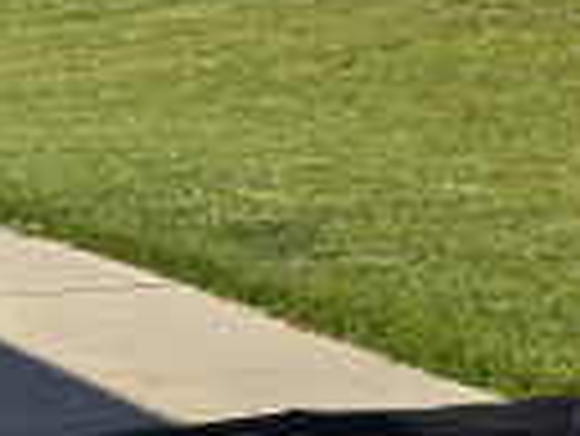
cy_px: -162
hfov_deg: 14.9
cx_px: -380
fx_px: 1996
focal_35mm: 119
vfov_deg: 12.0
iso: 80
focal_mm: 6.3
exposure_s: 1/4766
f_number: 1.7
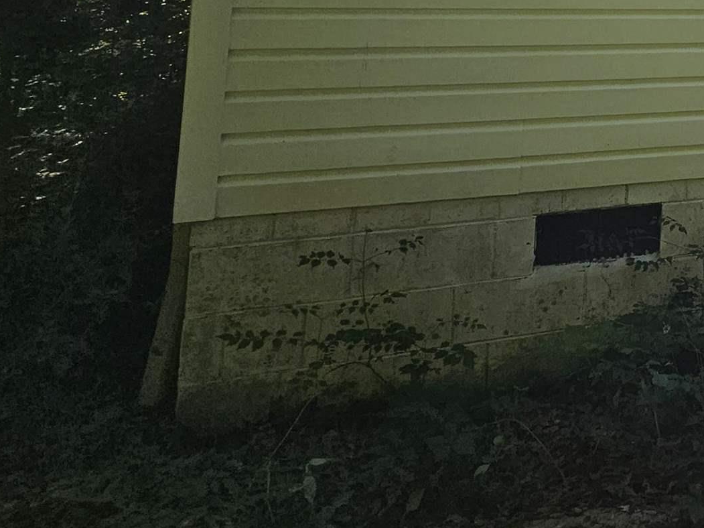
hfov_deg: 32.1
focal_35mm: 38
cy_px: -92
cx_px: 979
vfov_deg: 32.0
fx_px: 773
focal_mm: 2.2
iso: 50
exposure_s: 1/1252
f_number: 2.2
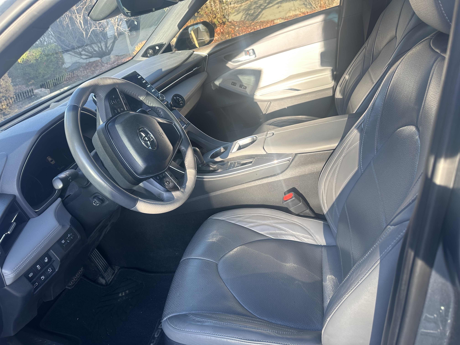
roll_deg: +15.1
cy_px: 172
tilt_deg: -30.3
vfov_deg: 56.8
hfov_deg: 71.6
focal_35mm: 24
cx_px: 230
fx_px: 319
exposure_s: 1/145
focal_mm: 6.86
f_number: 1.78
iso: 64
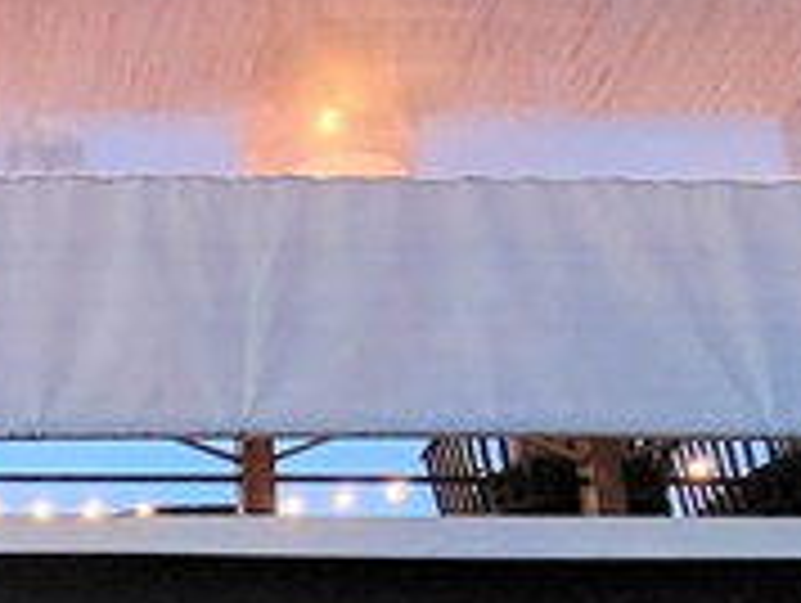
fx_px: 1691
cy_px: 945
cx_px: -266
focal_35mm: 73
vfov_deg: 17.8
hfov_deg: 23.3
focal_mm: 2.2
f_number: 2.2
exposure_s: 1/25
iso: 1600
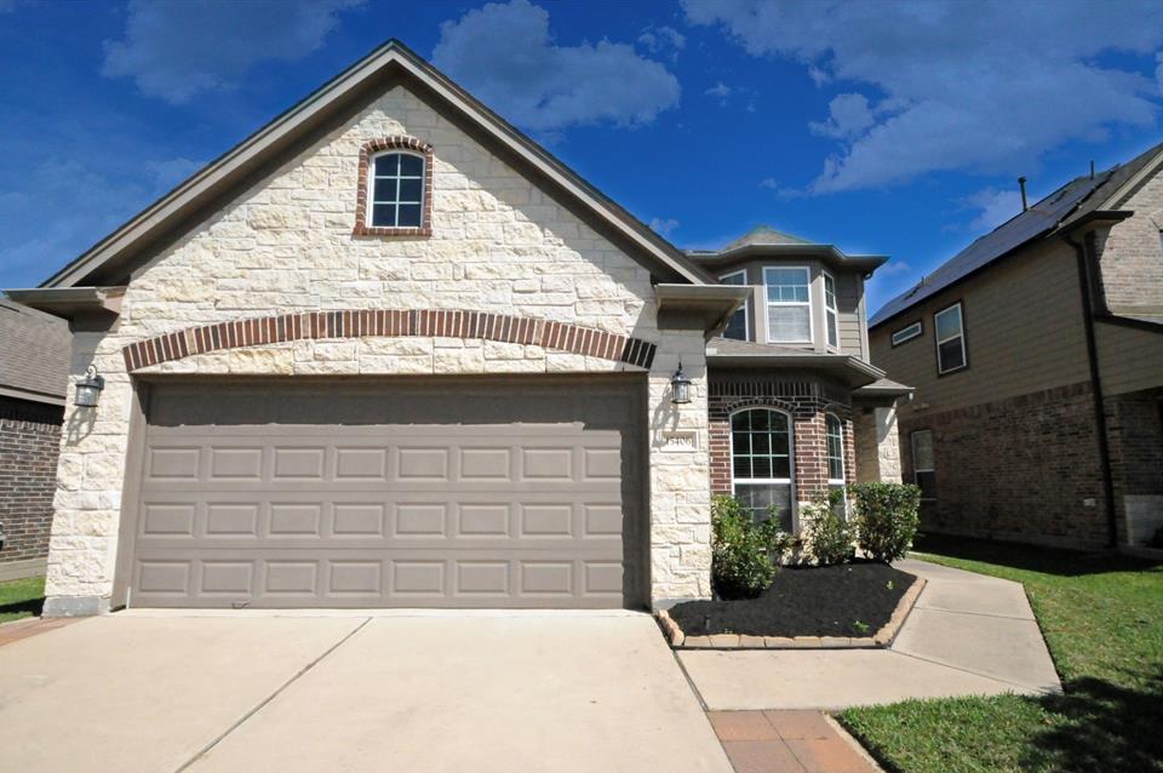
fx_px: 516
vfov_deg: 73.6
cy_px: 410
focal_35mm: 16
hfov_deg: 96.8
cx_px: 572
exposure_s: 1/1600
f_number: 20
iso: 3200
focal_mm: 10
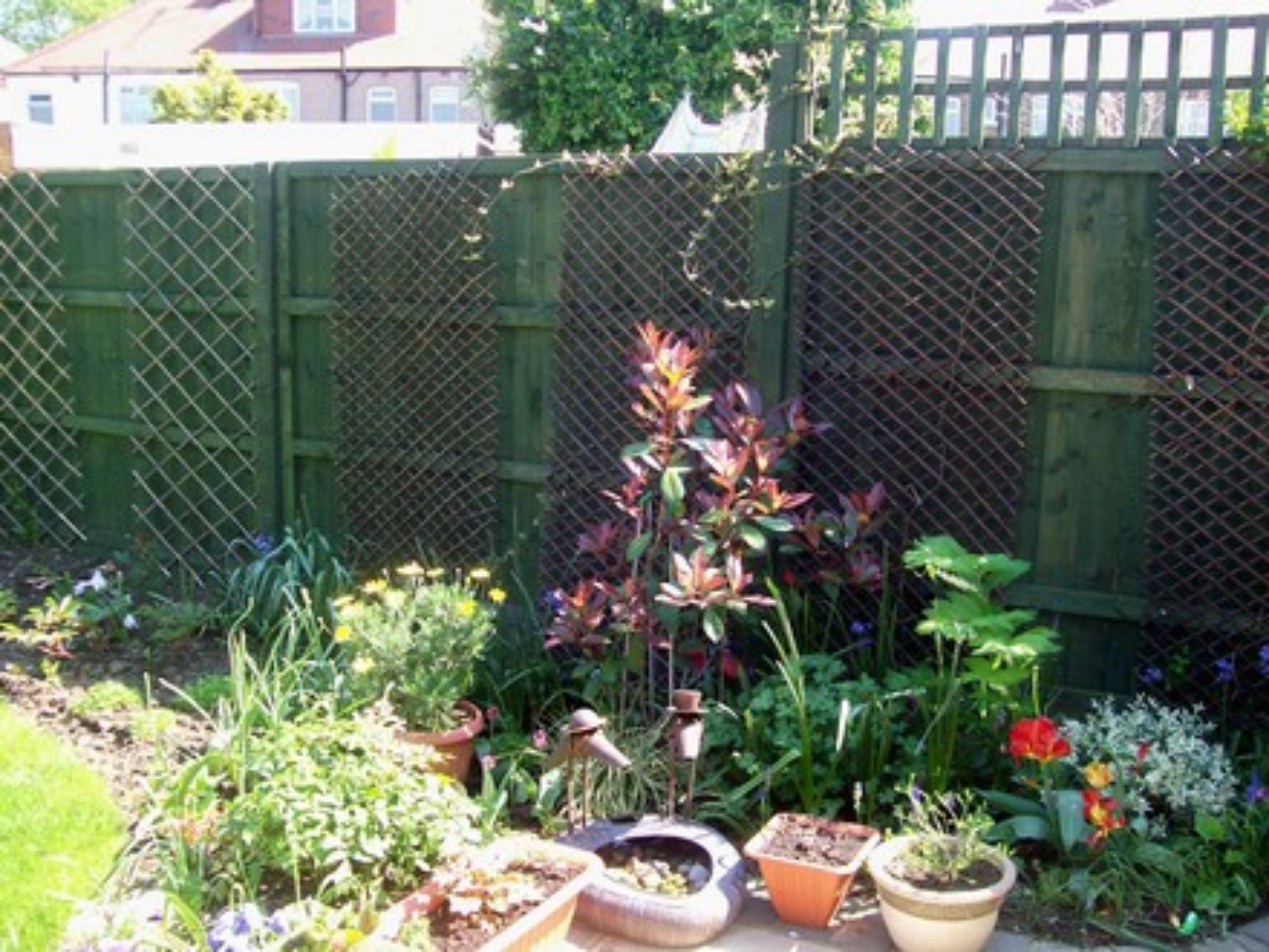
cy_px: 476
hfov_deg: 51.4
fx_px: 1320
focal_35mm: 36
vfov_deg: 39.7
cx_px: 634
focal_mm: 6
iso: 80
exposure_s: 1/182
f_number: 2.7
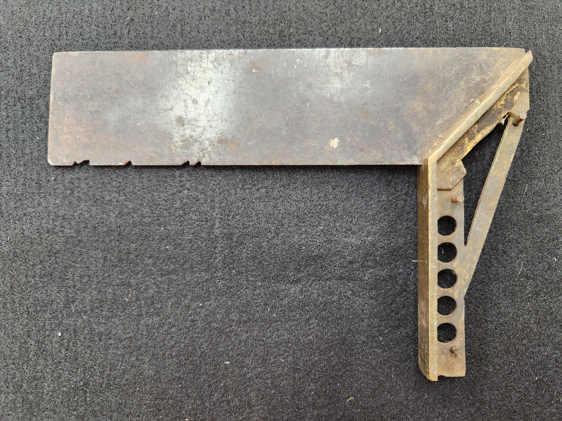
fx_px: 373
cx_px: 281
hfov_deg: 73.9
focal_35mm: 23
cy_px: 210
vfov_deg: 58.9
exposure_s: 1/120
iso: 500
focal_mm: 5.4
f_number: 1.8
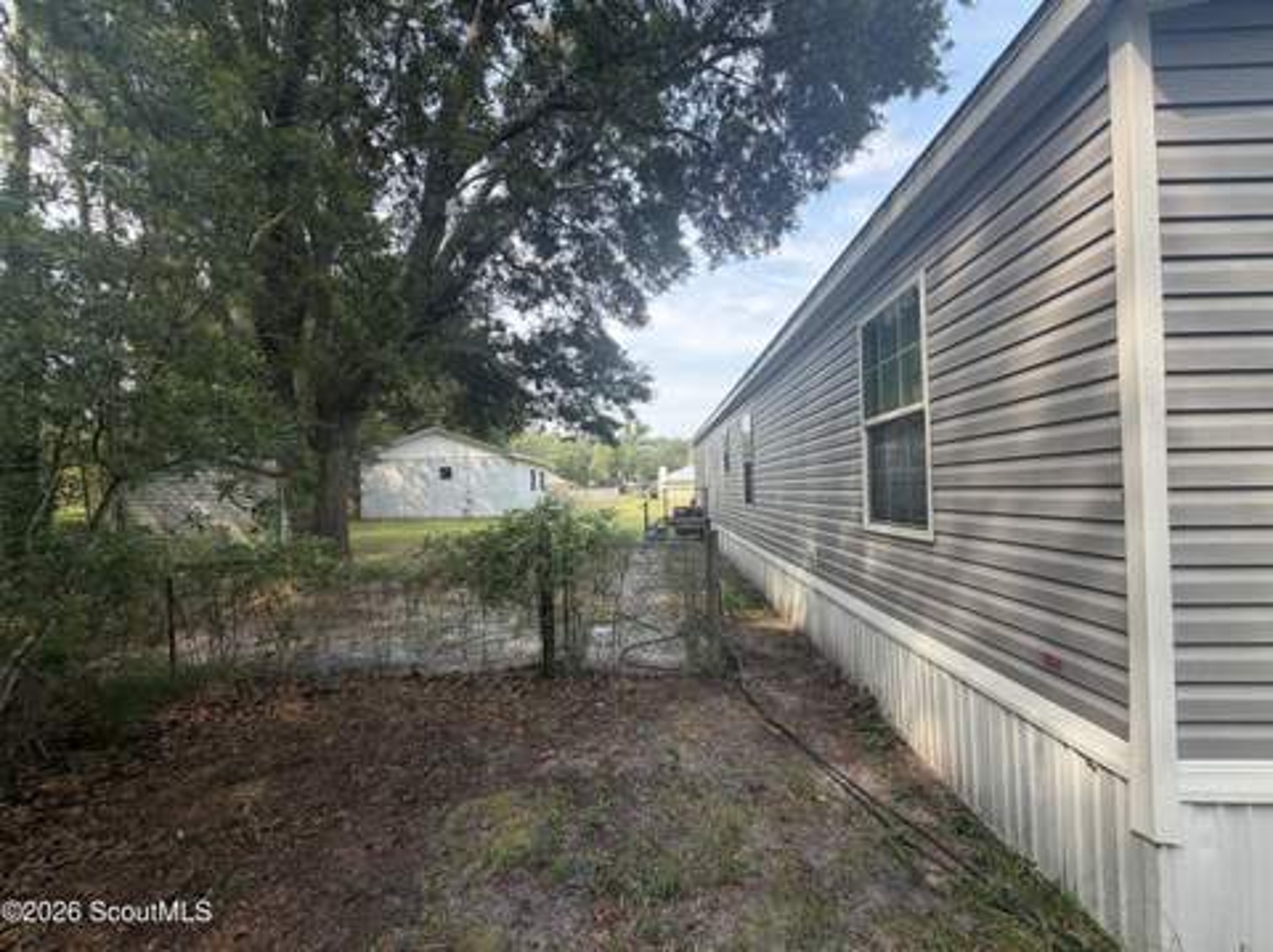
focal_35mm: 14
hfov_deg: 102.1
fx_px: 514
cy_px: 476
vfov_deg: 85.6
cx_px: 636
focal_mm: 2.22
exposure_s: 1/224
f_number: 2.2
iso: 50
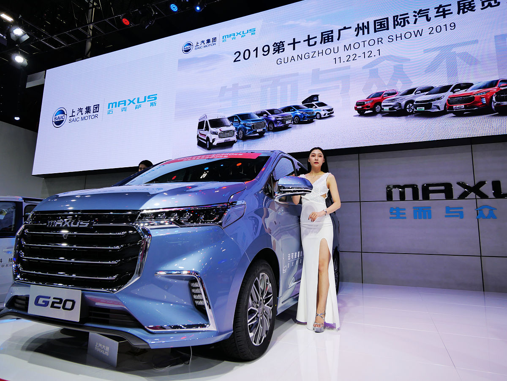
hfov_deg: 76.4
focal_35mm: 22
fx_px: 322
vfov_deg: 61.1
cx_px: 254
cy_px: 190
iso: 200
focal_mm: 11
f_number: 4
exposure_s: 1/200
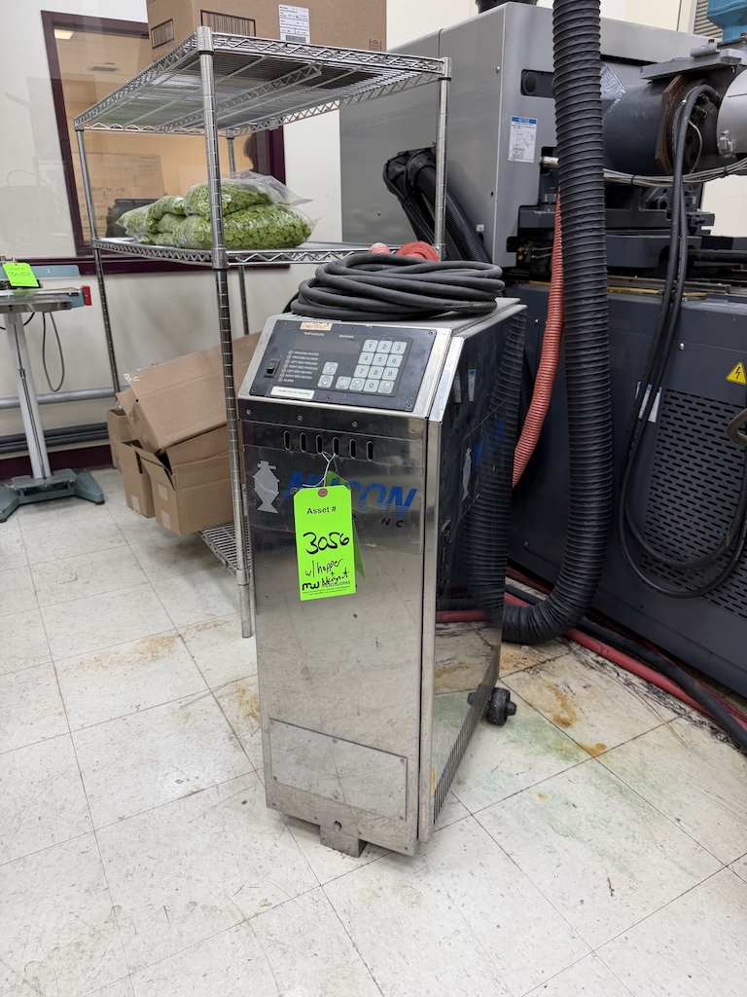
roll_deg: +1.5
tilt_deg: -21.7
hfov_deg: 56.8
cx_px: 374
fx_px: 691
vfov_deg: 71.6
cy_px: 498
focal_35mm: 24
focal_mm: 6.76
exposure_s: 1/120
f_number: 1.78
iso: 125
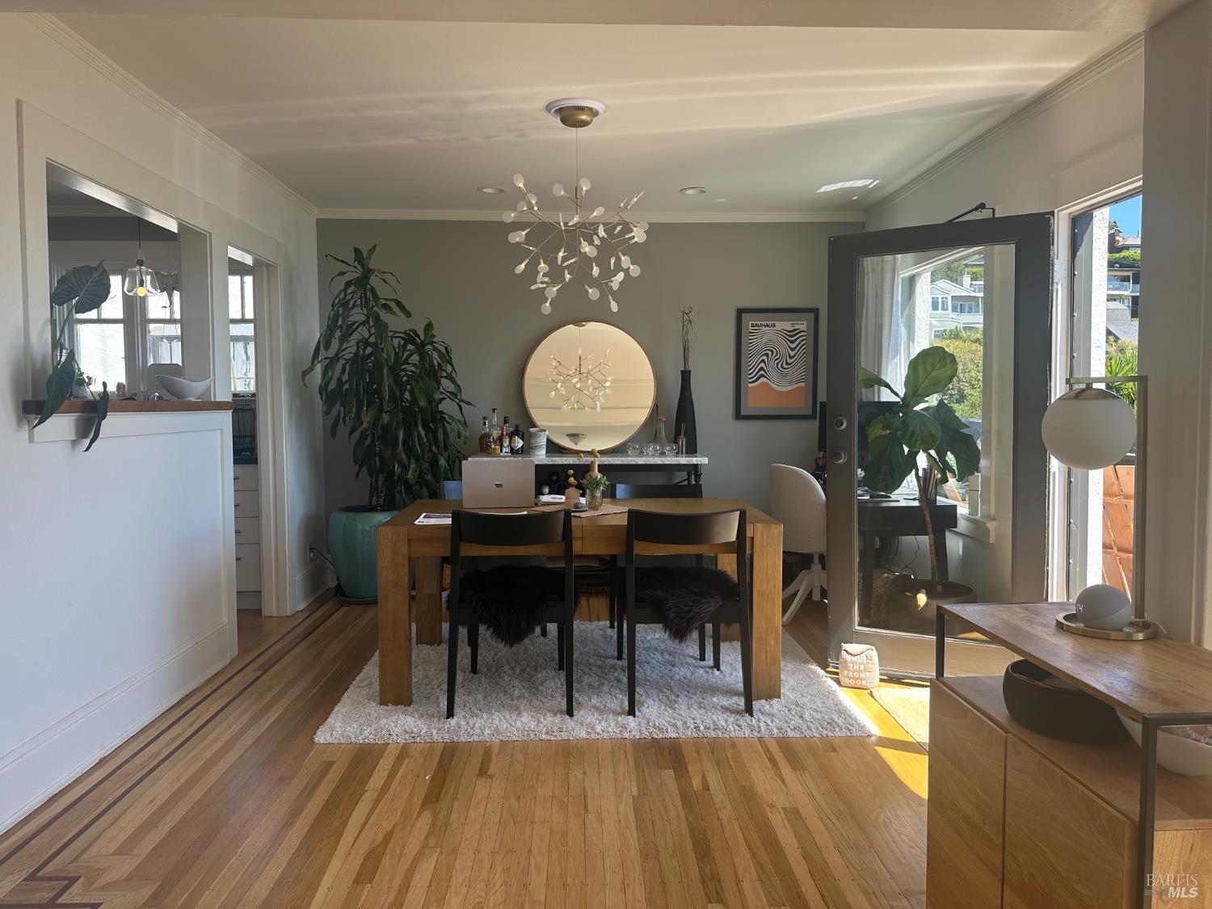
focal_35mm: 24
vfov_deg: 56.8
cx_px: 606
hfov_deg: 71.6
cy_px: 454
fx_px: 840
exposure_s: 1/516
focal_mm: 6.86
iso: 80
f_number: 1.78
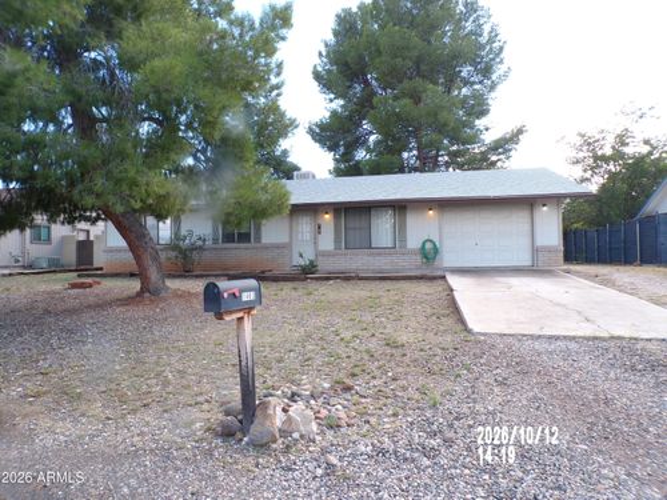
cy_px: 250
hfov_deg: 71.6
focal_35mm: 24
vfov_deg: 56.8
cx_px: 334
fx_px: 462
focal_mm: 4.3
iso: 100
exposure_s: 1/100
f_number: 4.4
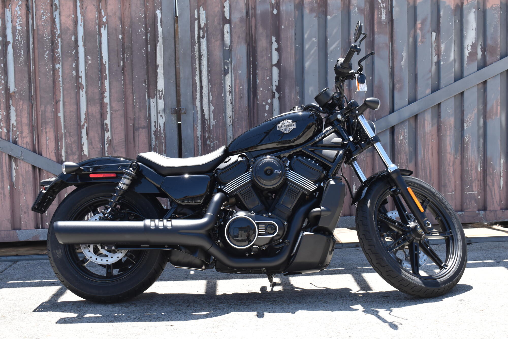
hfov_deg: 37.8
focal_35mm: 52
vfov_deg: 25.8
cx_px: 254
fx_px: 741
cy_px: 170
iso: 200
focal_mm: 35
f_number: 8
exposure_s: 1/250
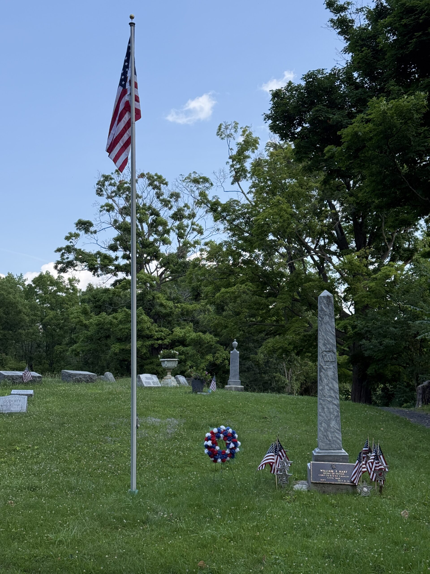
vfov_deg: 39.7
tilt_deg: +6.1
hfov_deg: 30.3
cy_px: 287
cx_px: 215
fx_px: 795
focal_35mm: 48
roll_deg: -2.8
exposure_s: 1/2494
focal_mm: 6.76
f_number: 1.78
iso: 64
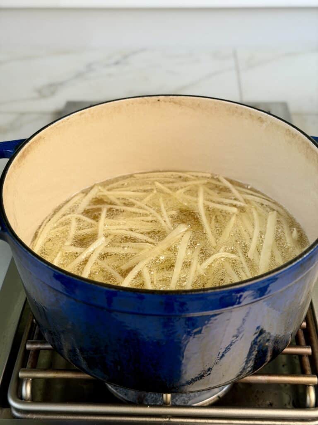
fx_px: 588
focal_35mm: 48
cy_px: 212
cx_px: 159
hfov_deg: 30.3
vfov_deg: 39.7
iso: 64
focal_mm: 6.76
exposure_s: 1/469
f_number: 1.78
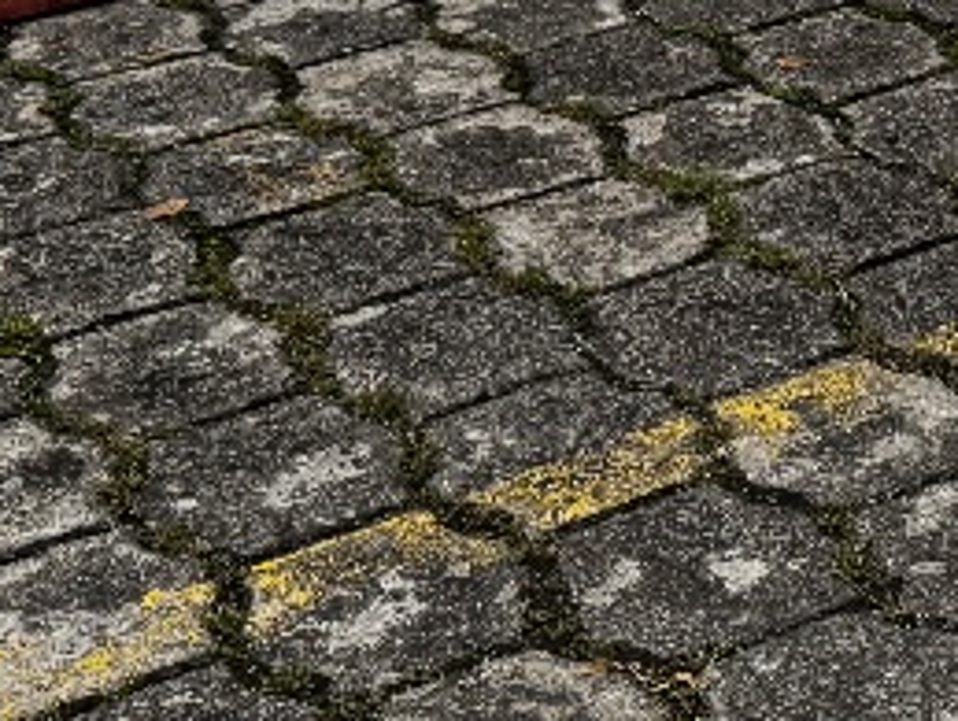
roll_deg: +1.9
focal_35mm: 111
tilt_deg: -13.3
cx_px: 1343
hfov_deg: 16.5
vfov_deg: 12.7
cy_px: -348
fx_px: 3076
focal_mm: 6.76
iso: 80
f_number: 1.78
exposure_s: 1/2331
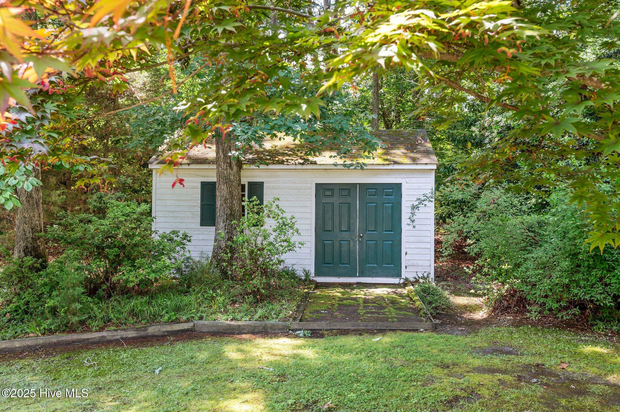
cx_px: 310
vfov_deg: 42.3
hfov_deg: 60.3
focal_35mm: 31
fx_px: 533
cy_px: 206
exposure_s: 1/30
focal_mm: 31
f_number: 8
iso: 250
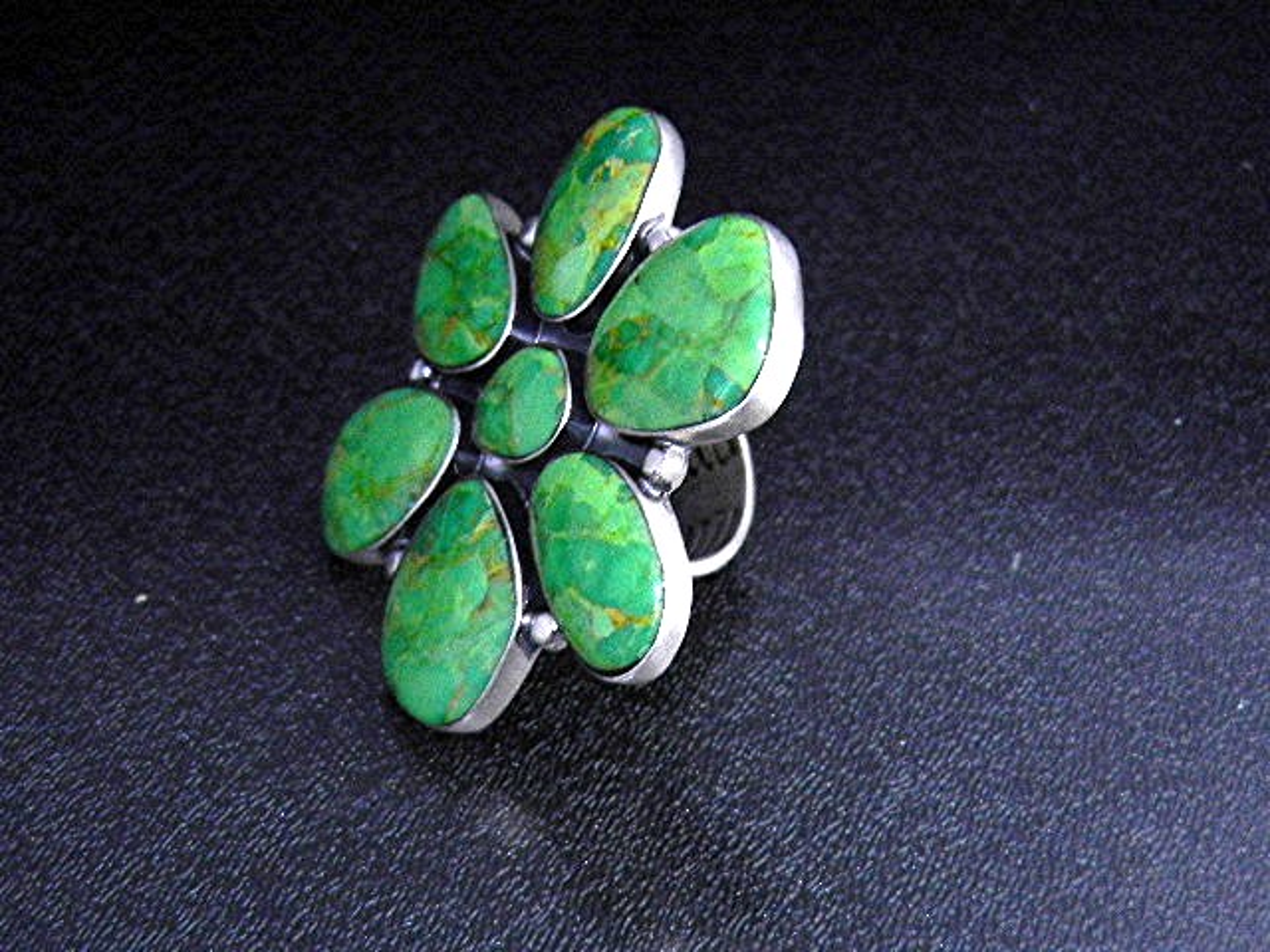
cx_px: 635
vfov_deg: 24.8
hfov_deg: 32.7
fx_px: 2165
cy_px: 476
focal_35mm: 59
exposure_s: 1/30
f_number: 8
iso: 800
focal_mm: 10.6
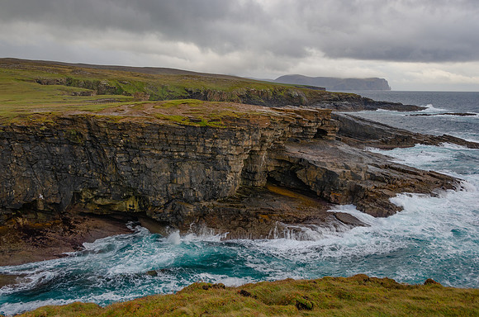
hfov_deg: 57.3
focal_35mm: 33
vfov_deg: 39.8
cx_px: 240
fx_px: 438
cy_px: 158
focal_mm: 22
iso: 100
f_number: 8
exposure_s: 1/60
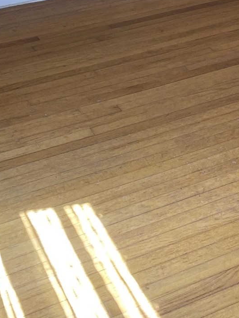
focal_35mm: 84
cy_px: -120
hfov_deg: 16.9
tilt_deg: -11.5
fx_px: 773
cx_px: 280
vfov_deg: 20.7
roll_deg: +1.4
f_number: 1.8
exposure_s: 1/60
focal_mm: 4.25
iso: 64
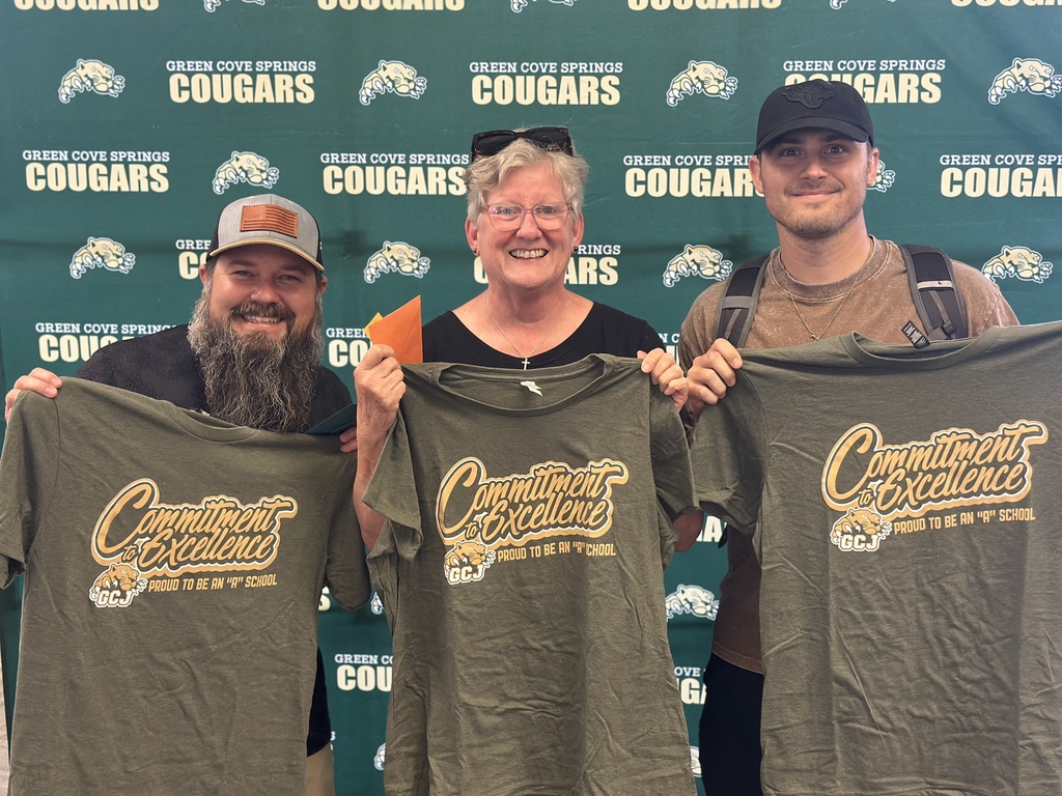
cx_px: 531
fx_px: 1473
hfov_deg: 39.7
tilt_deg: -10.6
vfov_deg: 30.3
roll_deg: -1.4
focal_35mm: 48
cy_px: 398
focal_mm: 6.86
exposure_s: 1/40
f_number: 1.78
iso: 250
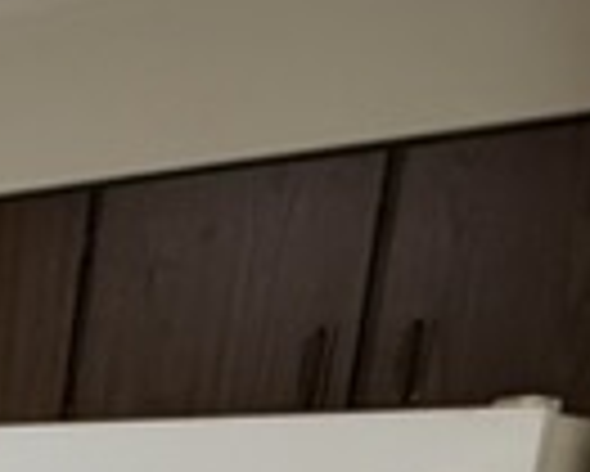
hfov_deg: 11.3
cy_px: 931
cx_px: -1153
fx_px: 1870
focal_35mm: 107
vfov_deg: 12.7
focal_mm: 2.22
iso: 250
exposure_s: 1/60
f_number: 2.2
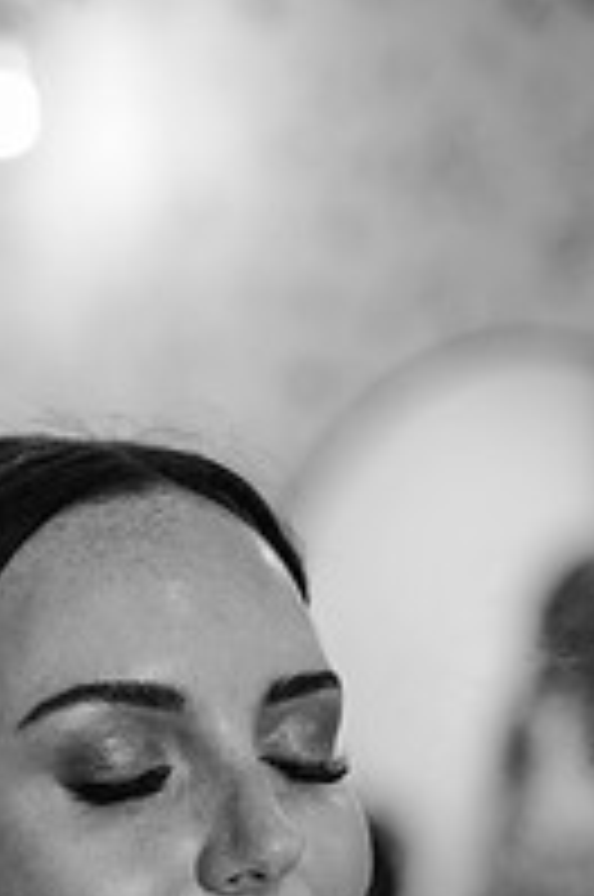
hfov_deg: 12.0
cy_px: 819
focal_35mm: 113
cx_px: 115
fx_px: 2806
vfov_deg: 17.8
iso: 140
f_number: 1.4
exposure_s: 1/250
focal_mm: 50
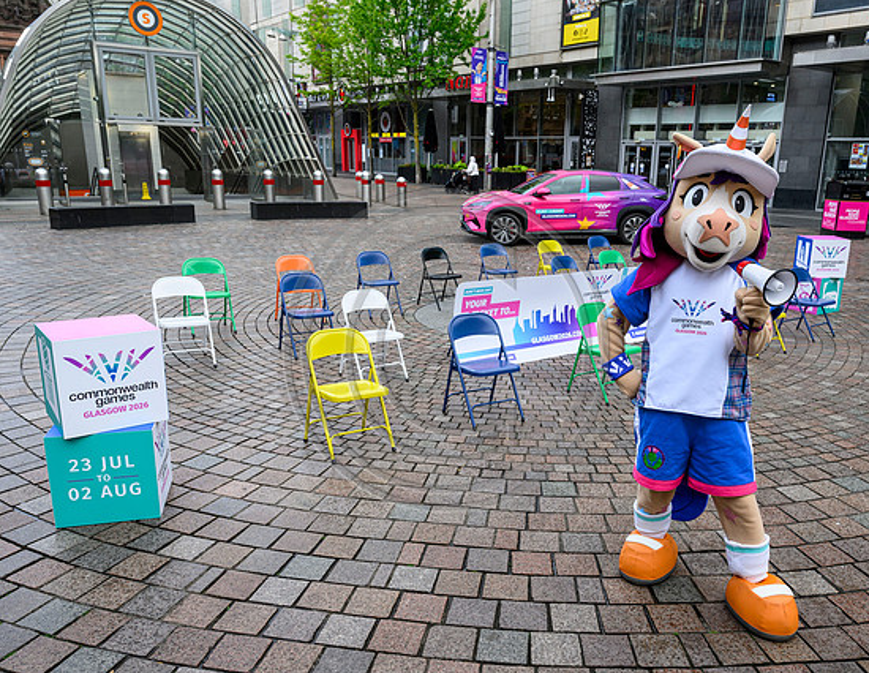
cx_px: 499
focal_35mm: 28
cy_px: 349
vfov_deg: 50.6
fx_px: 711
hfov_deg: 62.5
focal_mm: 24
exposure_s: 1/320
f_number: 5.6
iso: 500
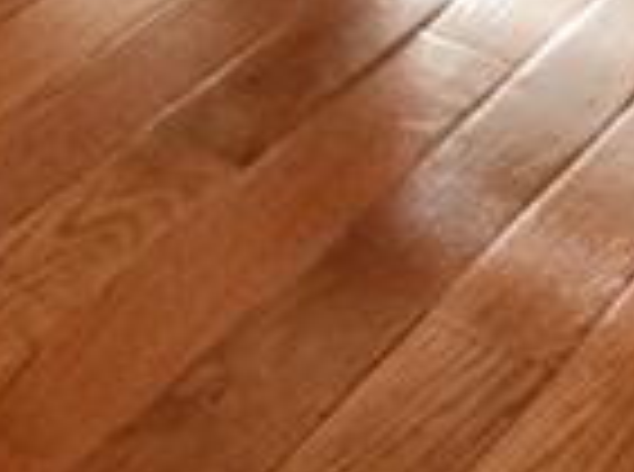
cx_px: 369
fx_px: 1918
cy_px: -1036
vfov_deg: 9.8
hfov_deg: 18.8
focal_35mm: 105
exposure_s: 1/60
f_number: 4.5
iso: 280
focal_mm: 10
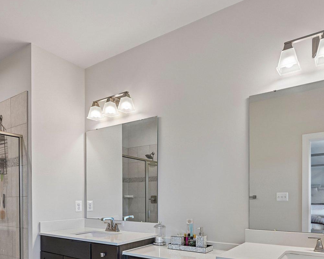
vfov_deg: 50.7
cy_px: 197
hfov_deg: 64.1
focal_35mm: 27
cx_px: 166
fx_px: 259
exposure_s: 1/15
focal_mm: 14
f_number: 8
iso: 220
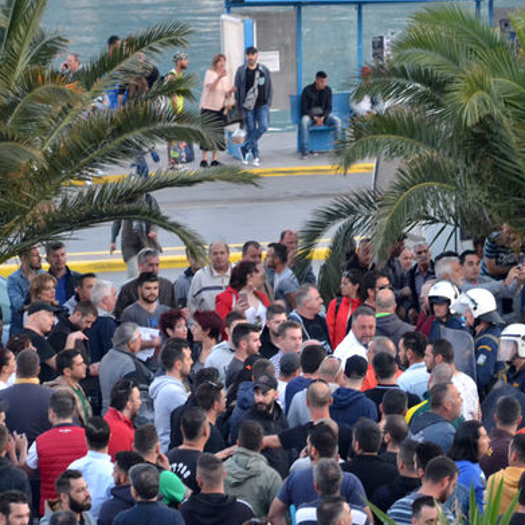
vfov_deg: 8.1
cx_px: 301
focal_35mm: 216
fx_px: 3701
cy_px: 247
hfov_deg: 8.1
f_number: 5.6
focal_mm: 105
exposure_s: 1/50
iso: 3200
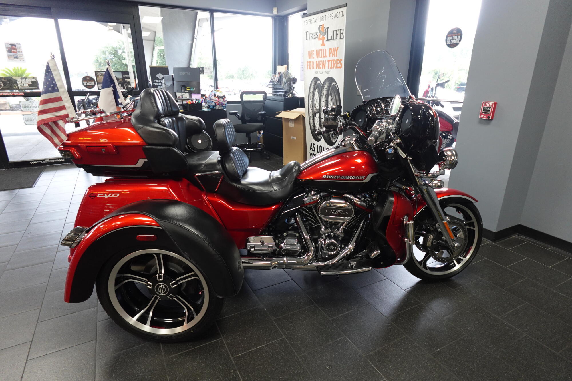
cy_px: 190
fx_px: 318
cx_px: 286
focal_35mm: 20
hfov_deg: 84.0
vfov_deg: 61.9
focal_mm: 7.6
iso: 500
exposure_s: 1/80
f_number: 2
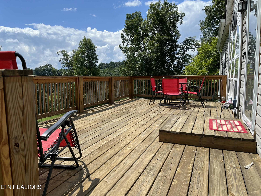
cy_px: 98
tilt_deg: -5.7
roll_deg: +0.4
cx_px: 130
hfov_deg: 67.3
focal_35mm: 26
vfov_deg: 53.1
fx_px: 196
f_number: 1.6
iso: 50
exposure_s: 1/3876
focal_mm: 5.1
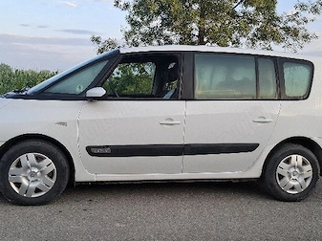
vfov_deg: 35.0
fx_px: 381
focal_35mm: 41
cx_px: 166
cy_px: 109
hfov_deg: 45.8
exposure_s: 1/278
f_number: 1.8
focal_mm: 5.54
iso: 50
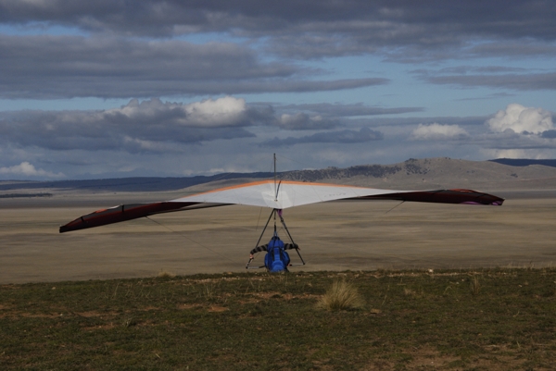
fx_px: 1623
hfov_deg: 19.4
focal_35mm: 105
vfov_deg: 13.1
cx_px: 278
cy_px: 186
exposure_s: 1/800
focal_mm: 70
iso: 400
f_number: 16
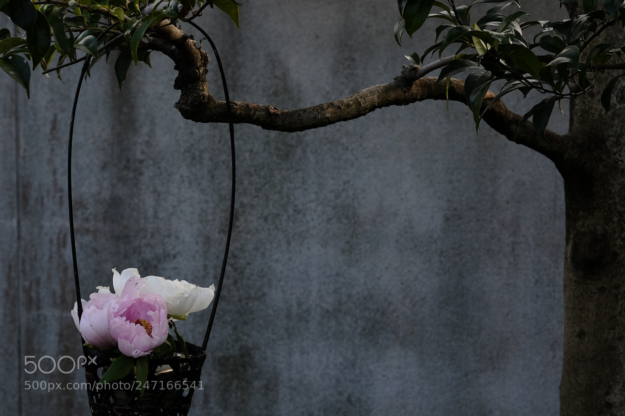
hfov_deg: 24.2
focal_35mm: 84
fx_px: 1458
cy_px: 208
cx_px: 312
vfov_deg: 16.3
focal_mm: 56
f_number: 5.6
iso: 640
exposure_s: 1/300
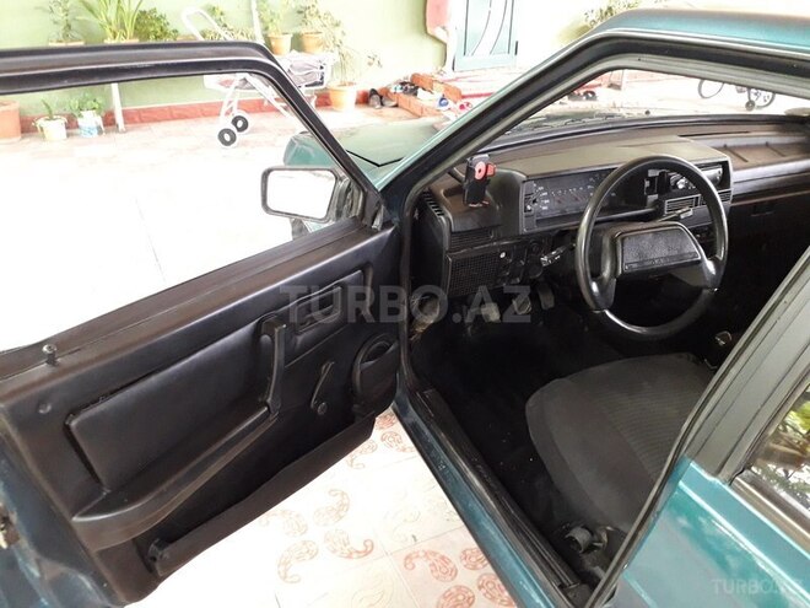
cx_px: 405
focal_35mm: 27
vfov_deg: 51.4
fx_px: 632
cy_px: 304
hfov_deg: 65.3
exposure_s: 1/25
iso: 400
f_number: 1.9
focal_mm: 3.6
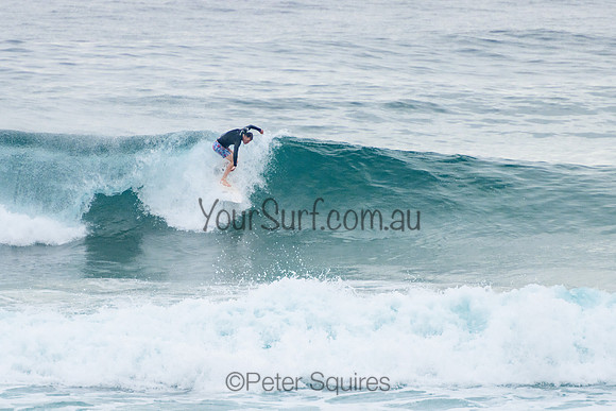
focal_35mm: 549
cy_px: 189
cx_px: 277
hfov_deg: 3.8
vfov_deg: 2.5
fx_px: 9403
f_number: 5.6
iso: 500
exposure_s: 1/1250
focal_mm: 400
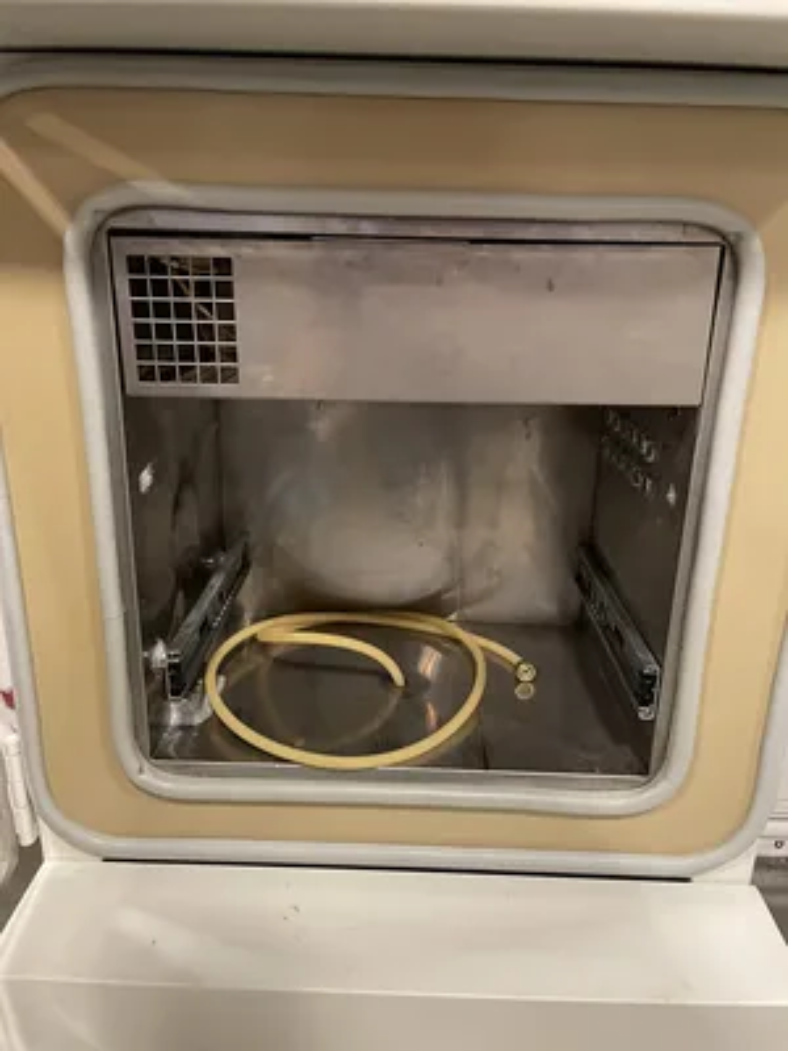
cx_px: 394
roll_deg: -1.2
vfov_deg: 67.3
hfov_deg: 53.1
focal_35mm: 26
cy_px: 526
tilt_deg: -17.4
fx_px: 789
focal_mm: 4.2
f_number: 1.6
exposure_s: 1/43
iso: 500
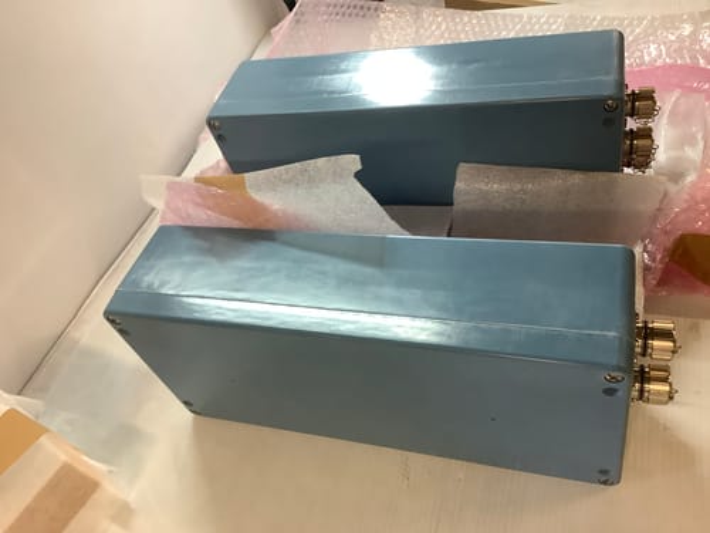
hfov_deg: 58.4
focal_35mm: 31
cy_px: 266
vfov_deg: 45.4
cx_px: 355
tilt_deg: -44.8
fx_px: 636
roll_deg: +26.3
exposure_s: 1/50
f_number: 2.4
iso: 160
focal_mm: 3.3
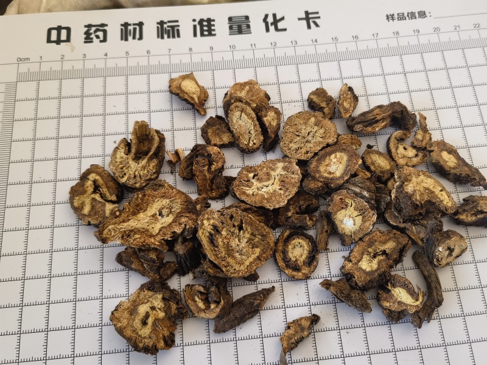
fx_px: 380
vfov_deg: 51.4
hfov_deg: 65.3
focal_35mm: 27
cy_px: 182
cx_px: 244
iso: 320
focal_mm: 5.54
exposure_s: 1/299
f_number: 1.8
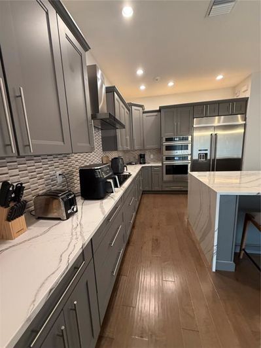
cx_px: 130
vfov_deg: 102.1
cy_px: 174
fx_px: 141
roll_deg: +3.3
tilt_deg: -10.1
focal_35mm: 14
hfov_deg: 85.7
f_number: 2.2
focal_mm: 2.22
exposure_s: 1/60
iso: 320
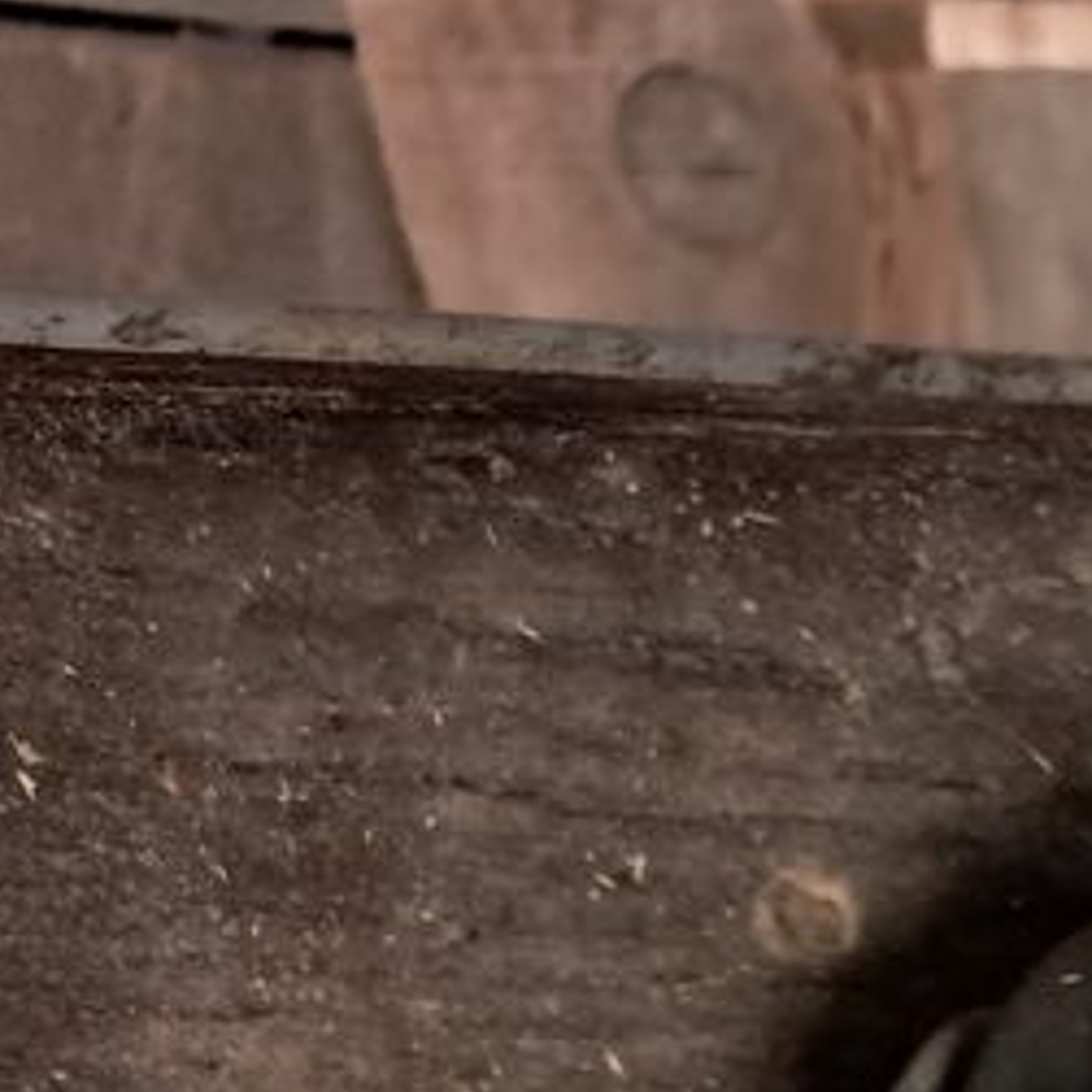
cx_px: 2067
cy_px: 1592
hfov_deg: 15.3
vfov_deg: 16.8
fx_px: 3391
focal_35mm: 95
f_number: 1.8
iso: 800
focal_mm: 4
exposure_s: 1/33
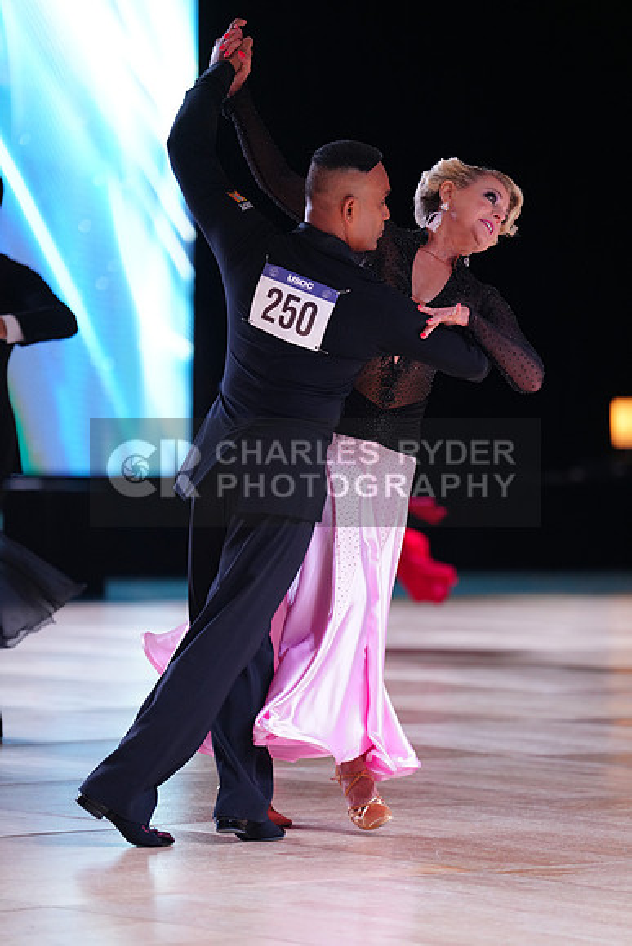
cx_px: 316
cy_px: 473
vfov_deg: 13.7
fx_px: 3947
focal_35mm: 150
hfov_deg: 9.2
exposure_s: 1/500
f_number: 2.8
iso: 1600
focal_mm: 150
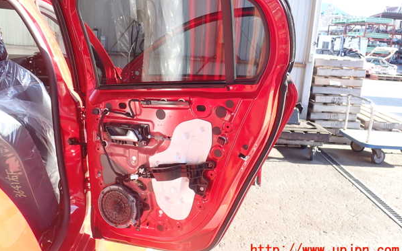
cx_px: 200
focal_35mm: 32
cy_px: 108
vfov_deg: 39.4
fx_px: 351
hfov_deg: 59.6
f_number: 3.2
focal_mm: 5.4
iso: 100
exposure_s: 1/100
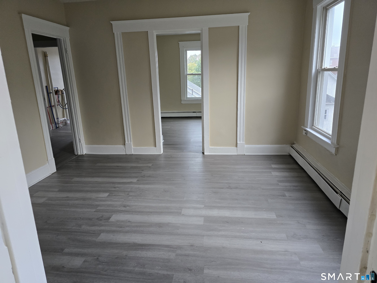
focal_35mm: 23
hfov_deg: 73.9
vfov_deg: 58.9
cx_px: 188
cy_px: 142
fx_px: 250
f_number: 1.7
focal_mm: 6.3
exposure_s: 1/120
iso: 400
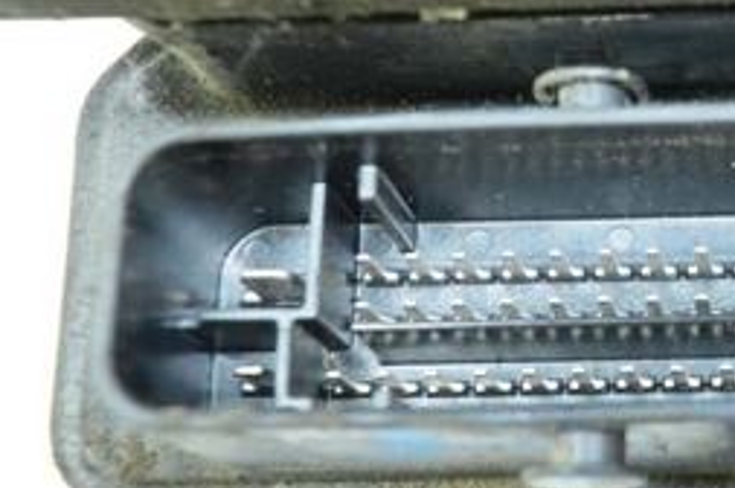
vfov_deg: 15.6
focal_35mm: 87
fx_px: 1779
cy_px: 196
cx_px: 694
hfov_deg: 22.6
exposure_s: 1/50
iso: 6400
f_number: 6.3
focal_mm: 23
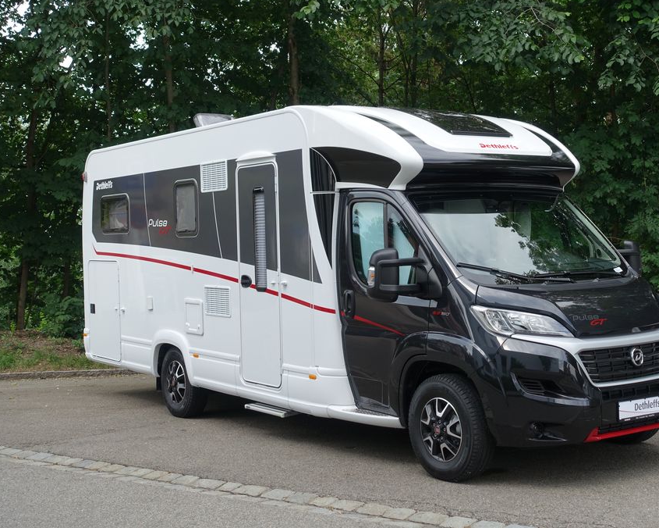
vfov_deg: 30.3
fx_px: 975
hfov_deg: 37.3
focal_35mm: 50
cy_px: 262
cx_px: 371
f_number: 4
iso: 125
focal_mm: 16.17
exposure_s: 1/320
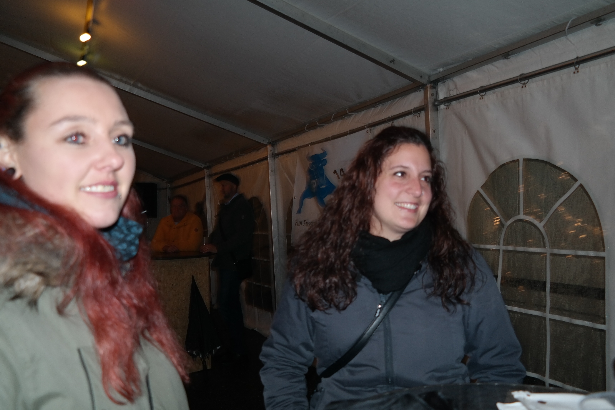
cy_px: 205
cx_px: 308
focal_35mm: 30
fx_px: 512
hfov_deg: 61.9
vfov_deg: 43.6
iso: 400
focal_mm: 20
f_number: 3.5
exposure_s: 1/40
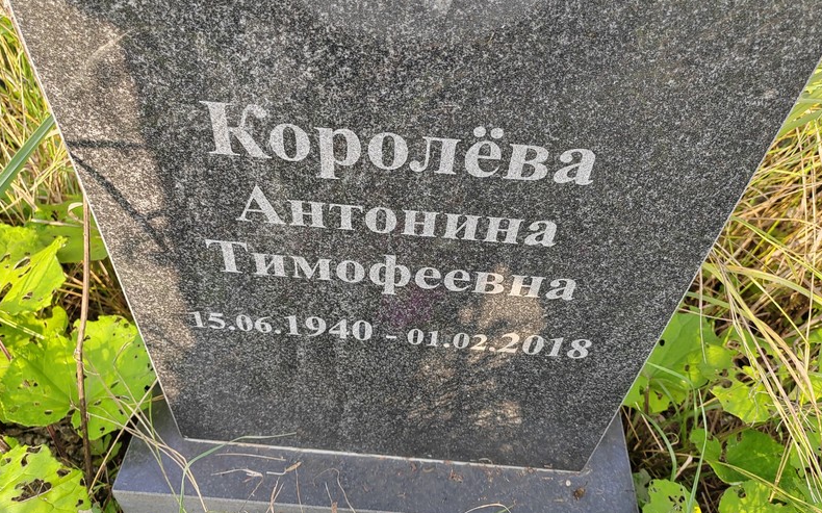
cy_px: 273
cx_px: 413
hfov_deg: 64.7
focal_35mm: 29
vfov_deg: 43.1
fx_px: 649
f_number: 1.9
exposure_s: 1/200
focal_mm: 5.52
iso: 100
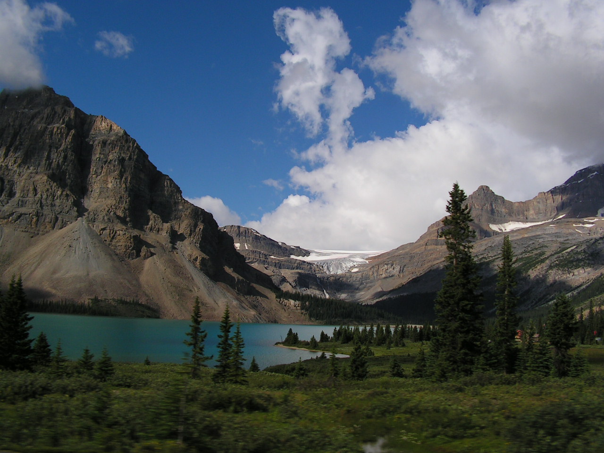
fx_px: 628
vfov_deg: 39.7
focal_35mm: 36
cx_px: 302
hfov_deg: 51.4
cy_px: 226
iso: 64
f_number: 4.8
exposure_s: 1/250
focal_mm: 6
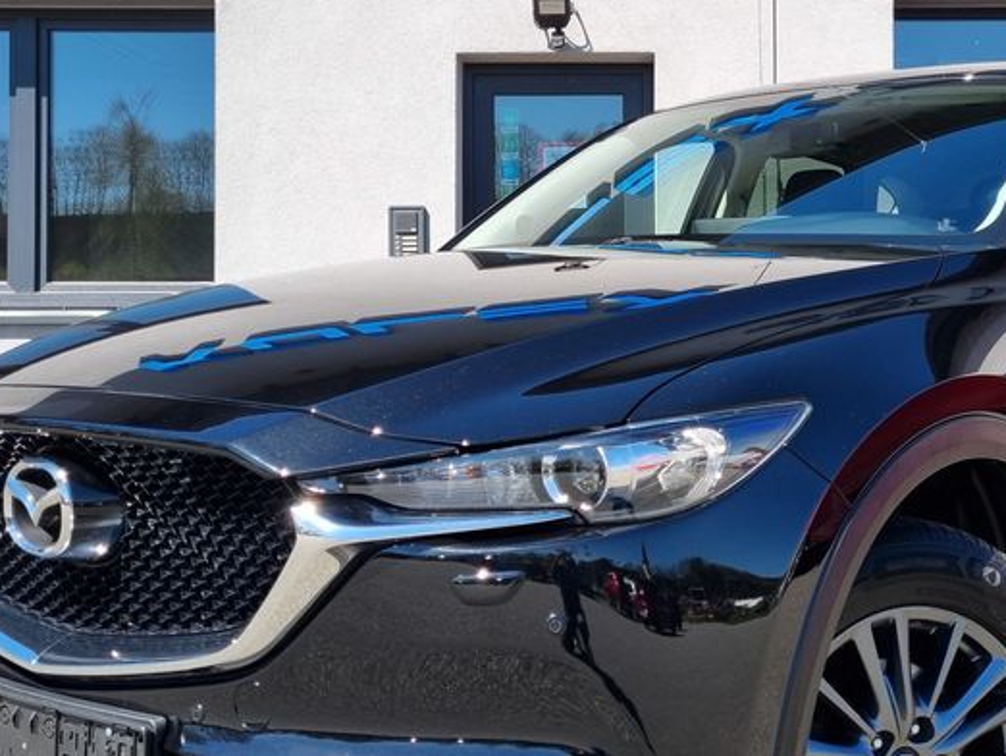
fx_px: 1483
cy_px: 295
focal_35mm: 51
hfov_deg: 37.1
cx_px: 657
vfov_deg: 28.5
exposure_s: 1/1284
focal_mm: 5.4
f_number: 1.8
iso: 50
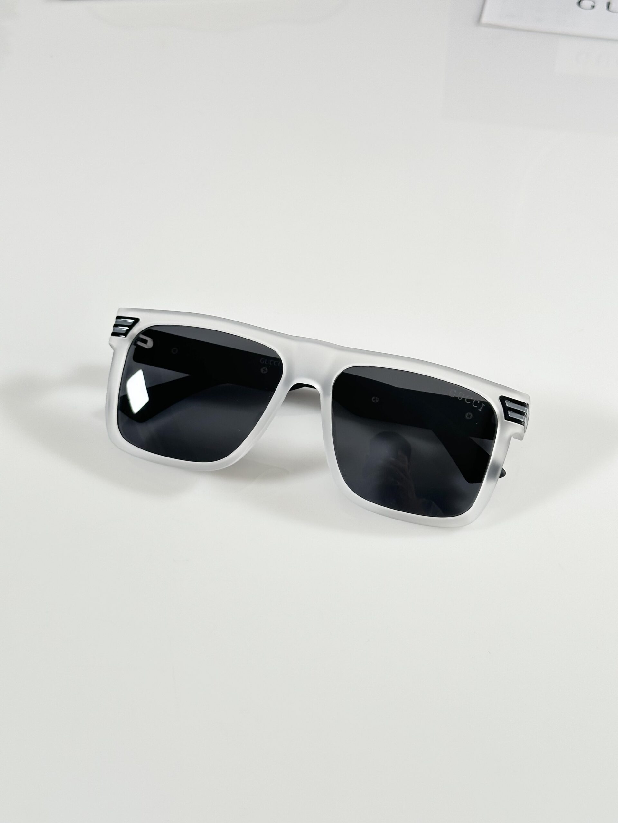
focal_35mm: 48
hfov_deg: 30.3
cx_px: 309
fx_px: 1143
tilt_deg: -49.6
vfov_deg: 39.7
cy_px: 412
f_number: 1.78
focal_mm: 6.86
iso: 80
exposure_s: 1/100
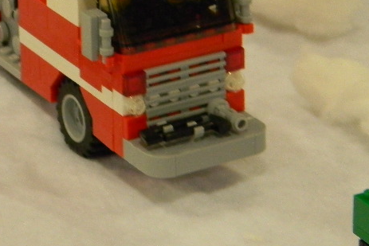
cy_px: 16
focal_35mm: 191
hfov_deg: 10.7
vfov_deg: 7.2
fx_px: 1958
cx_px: 91
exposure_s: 1/30
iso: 348
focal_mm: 15.1
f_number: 4.5
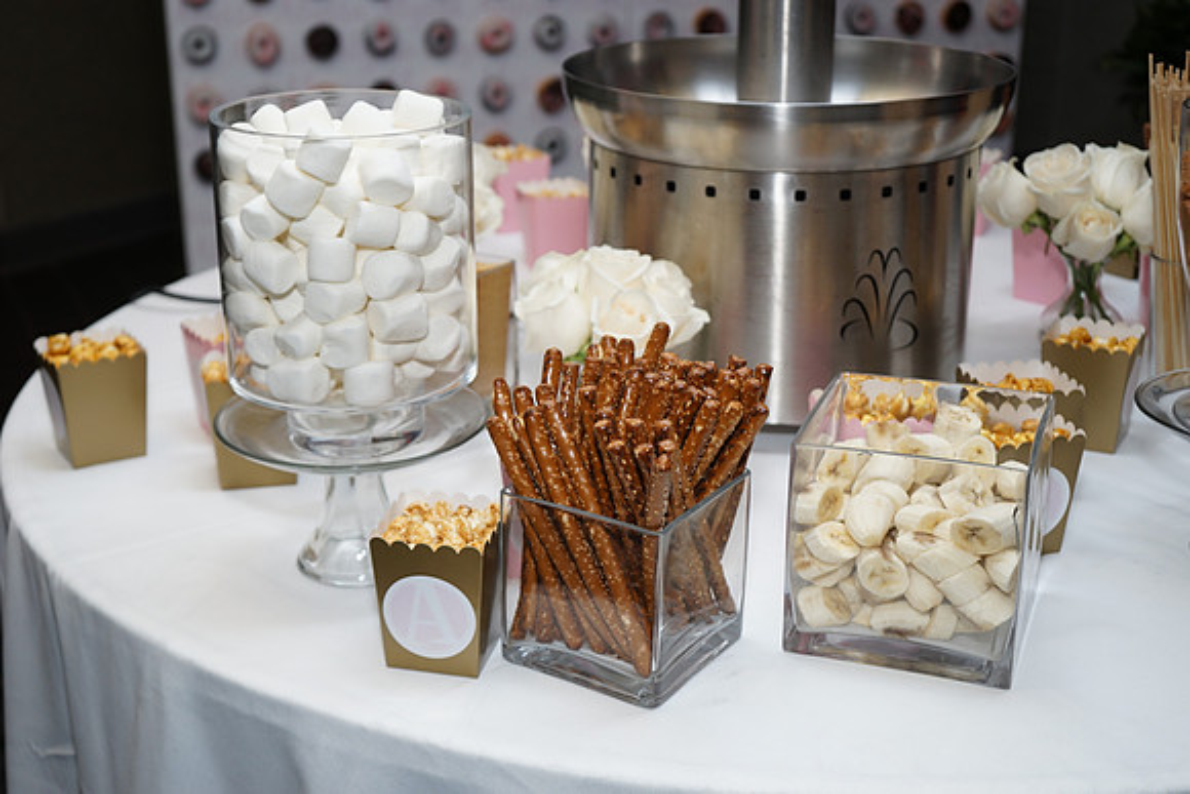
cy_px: 397
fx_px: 1554
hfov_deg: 41.9
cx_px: 595
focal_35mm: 47
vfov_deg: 28.7
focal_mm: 47
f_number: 5
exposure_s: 1/80
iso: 320
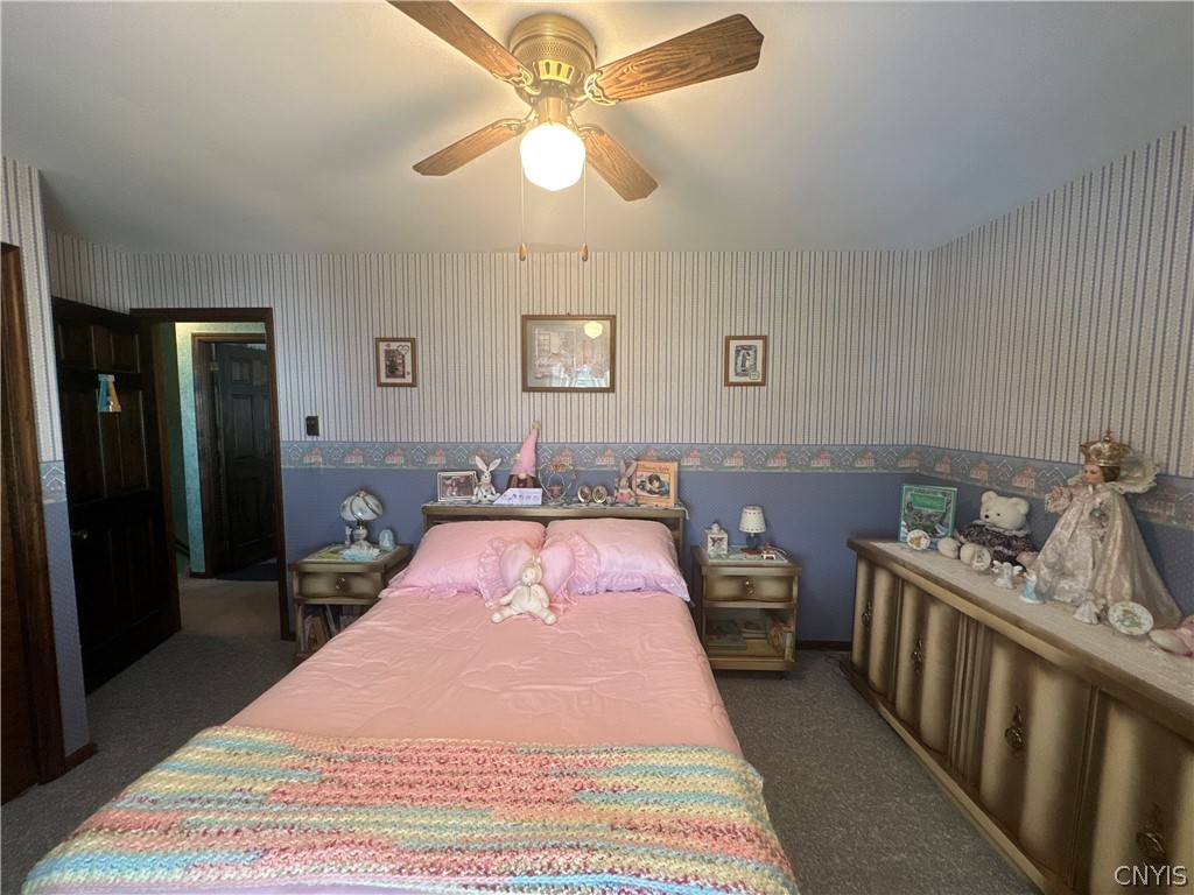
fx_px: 483
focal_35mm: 14
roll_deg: -0.7
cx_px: 597
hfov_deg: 102.1
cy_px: 448
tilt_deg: -3.5
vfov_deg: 85.7
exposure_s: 1/60
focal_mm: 2.22
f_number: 2.2
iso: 320
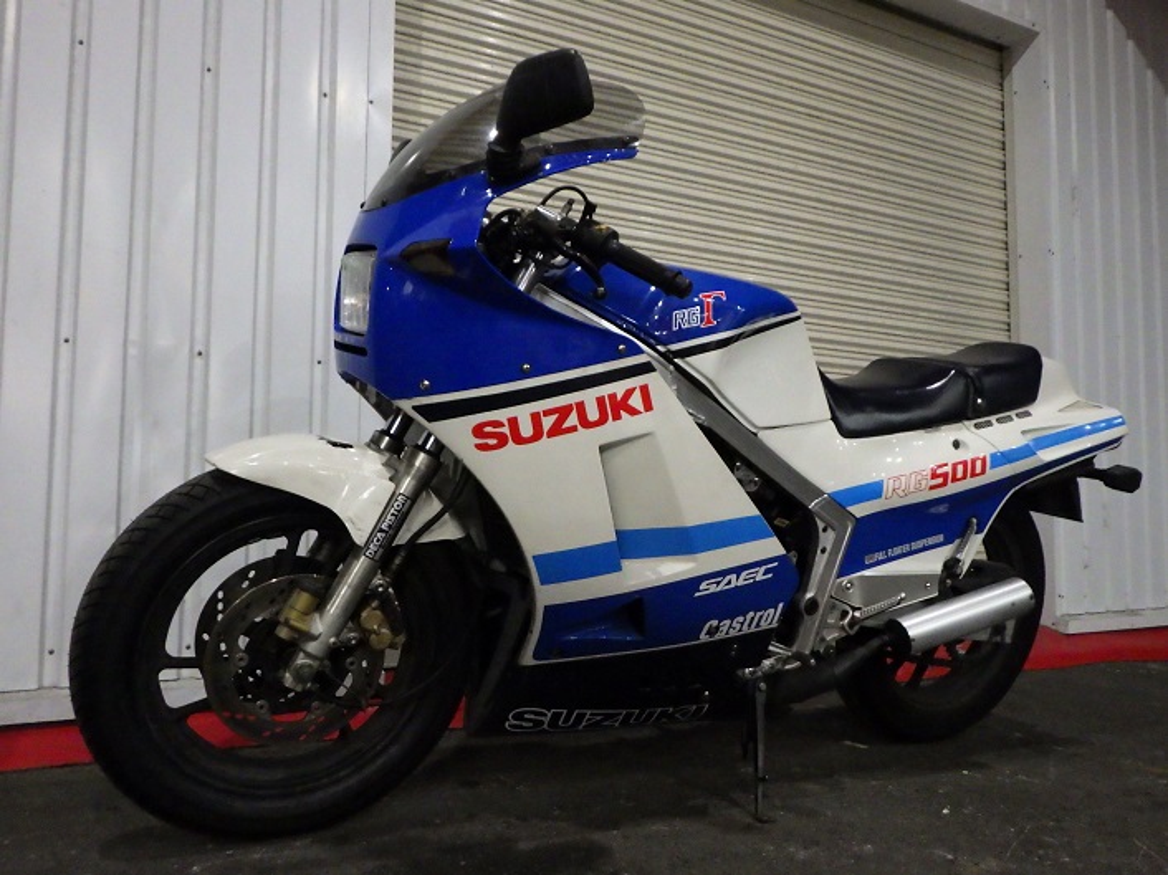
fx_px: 944
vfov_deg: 49.7
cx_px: 584
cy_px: 438
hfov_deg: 63.5
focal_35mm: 28
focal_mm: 5
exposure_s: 1/30
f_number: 3.5
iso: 1600
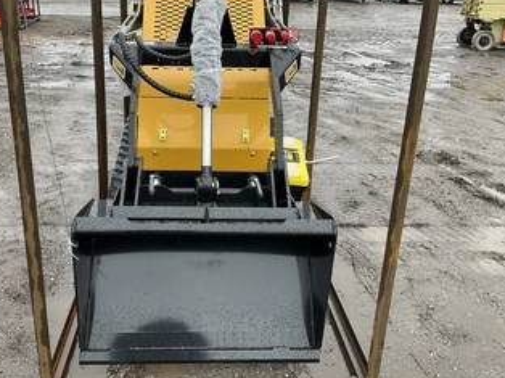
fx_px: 539
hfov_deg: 50.0
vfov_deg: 38.4
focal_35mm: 37
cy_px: 148
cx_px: 220
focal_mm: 3
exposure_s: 1/122
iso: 20
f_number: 1.8
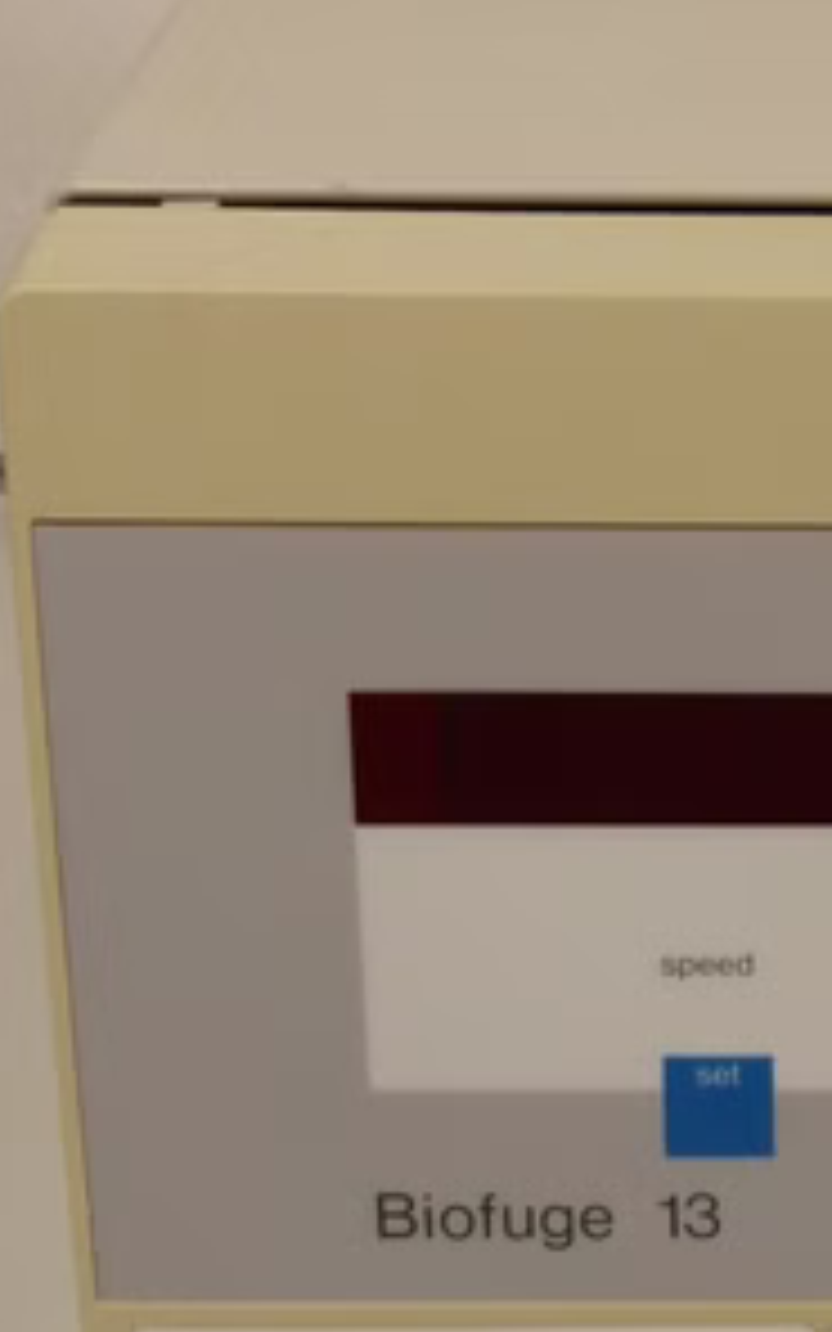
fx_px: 2576
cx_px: 994
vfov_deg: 28.9
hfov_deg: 17.5
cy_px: 783
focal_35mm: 71
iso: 125
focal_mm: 5.4
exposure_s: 1/60
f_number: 3.6
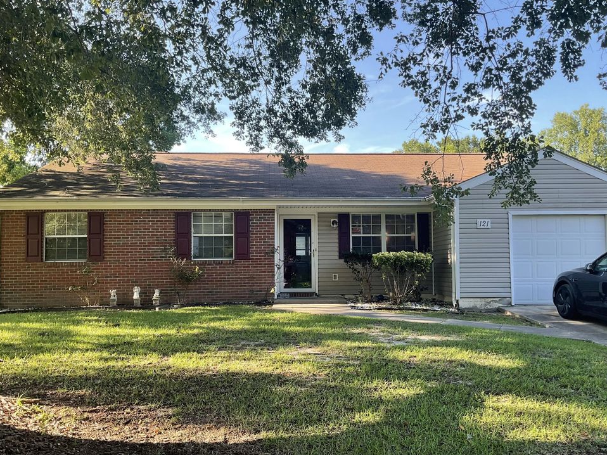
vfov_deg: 45.4
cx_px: 310
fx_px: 543
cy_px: 242
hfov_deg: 58.4
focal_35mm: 31
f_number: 1.8
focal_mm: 3
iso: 16
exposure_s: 1/141
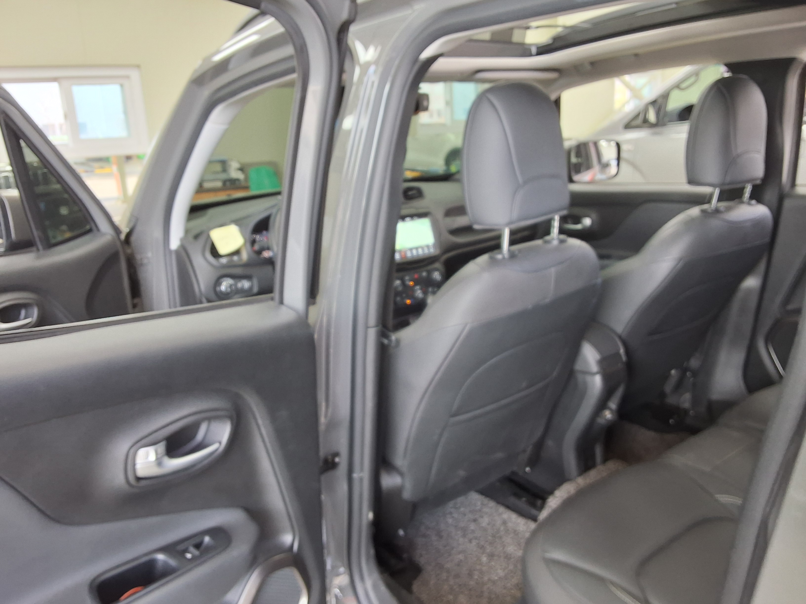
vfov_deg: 49.7
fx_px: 652
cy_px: 302
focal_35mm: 28
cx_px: 403
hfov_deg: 63.4
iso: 64
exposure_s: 1/40
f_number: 1.9
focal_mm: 2.91
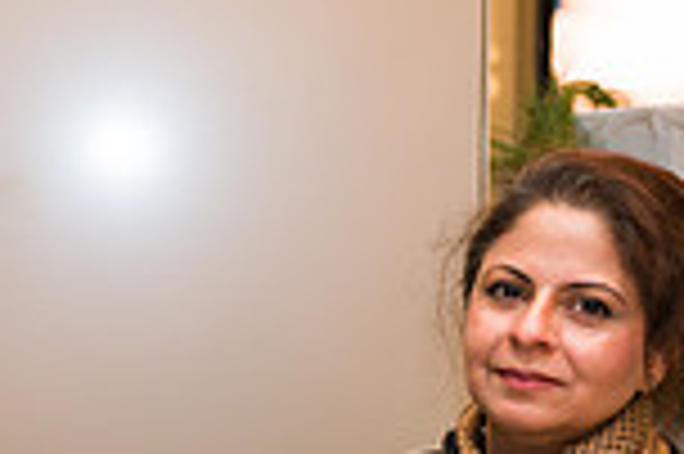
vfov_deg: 8.8
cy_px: 566
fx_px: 2904
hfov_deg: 13.3
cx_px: 9
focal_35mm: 153
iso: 400
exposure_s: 1/160
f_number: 3.2
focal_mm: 40
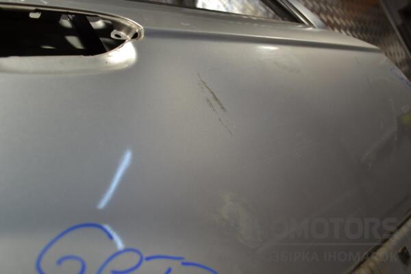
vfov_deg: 40.0
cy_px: 137
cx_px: 206
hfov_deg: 57.2
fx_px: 377
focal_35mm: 33
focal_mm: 22
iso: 100
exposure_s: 1/60
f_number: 3.8
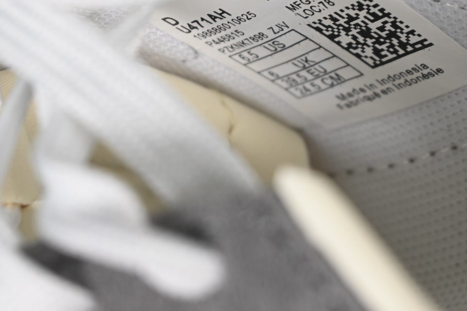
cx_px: 368
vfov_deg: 9.2
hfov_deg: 13.7
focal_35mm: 149
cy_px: 56
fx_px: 1933
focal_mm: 50
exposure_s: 1/60
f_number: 6.3
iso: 160
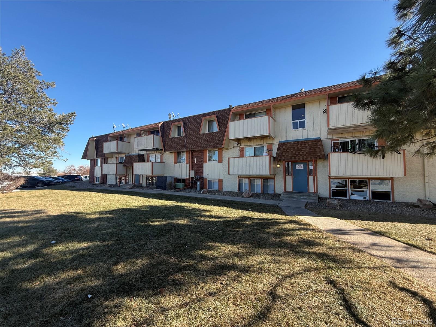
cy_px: 164
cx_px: 218
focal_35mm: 14
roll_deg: -0.4
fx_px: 176
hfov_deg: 102.1
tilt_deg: +3.1
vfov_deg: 85.7
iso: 50
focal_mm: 2.22
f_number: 2.2
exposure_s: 1/506
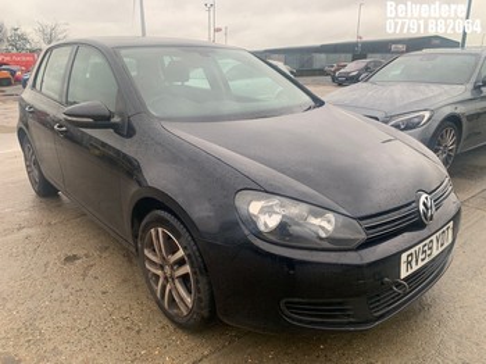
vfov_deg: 53.0
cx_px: 243
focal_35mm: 26
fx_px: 365
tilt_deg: -17.6
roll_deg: -1.1
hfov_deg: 67.3
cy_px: 182
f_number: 1.8
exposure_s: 1/121
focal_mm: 4.25
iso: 50
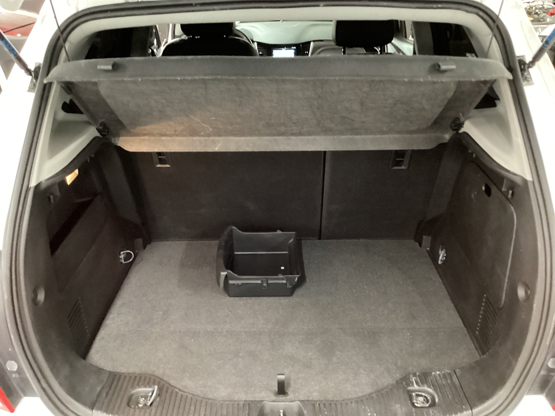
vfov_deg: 45.4
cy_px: 208
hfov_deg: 58.4
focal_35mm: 31
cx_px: 278
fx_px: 497
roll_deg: +1.0
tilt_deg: -26.9
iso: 640
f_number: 2.4
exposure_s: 1/15
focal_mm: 3.3
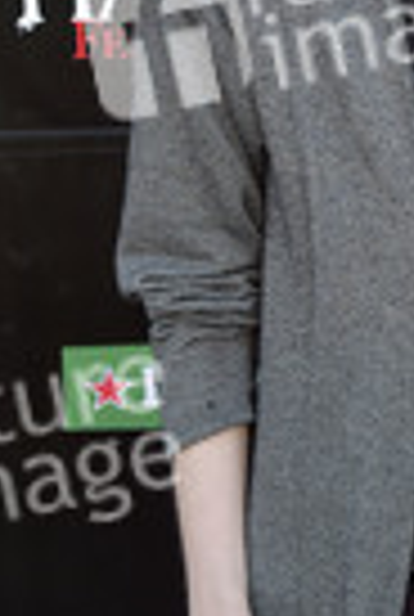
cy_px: 238
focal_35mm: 140
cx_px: 443
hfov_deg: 9.8
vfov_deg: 14.6
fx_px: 2403
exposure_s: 1/320
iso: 250
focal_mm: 48
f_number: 4.5
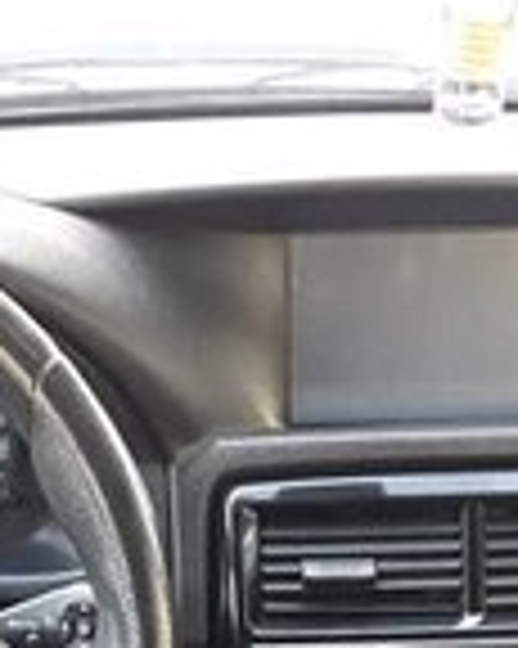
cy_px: 1064
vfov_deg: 14.1
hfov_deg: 12.3
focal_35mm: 125
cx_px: 144
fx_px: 2398
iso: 160
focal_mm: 3.7
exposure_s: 1/33
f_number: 1.9
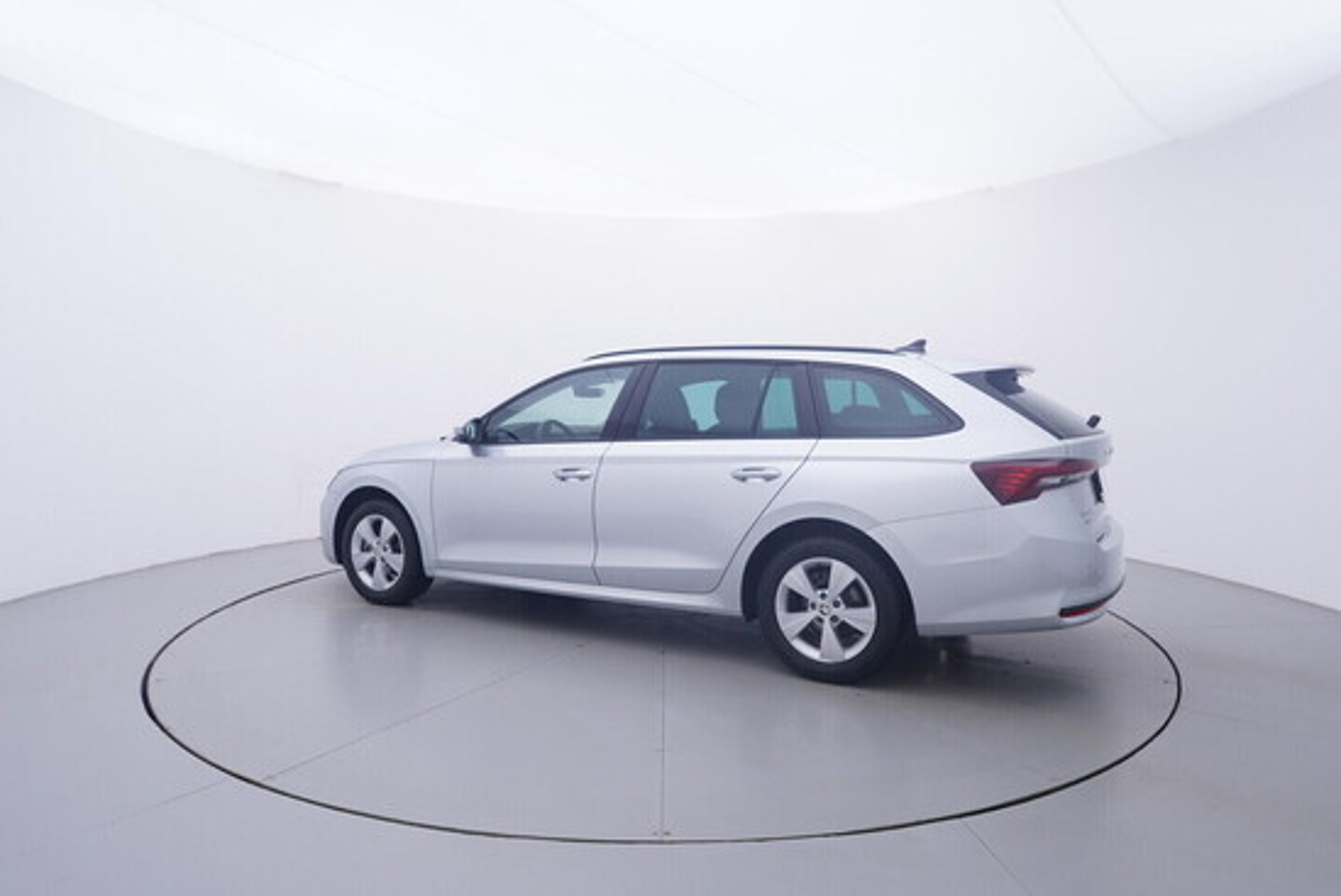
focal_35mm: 22
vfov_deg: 56.2
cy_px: 448
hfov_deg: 77.3
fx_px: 839
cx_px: 670
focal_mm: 15
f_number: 5
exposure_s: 1/80
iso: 200
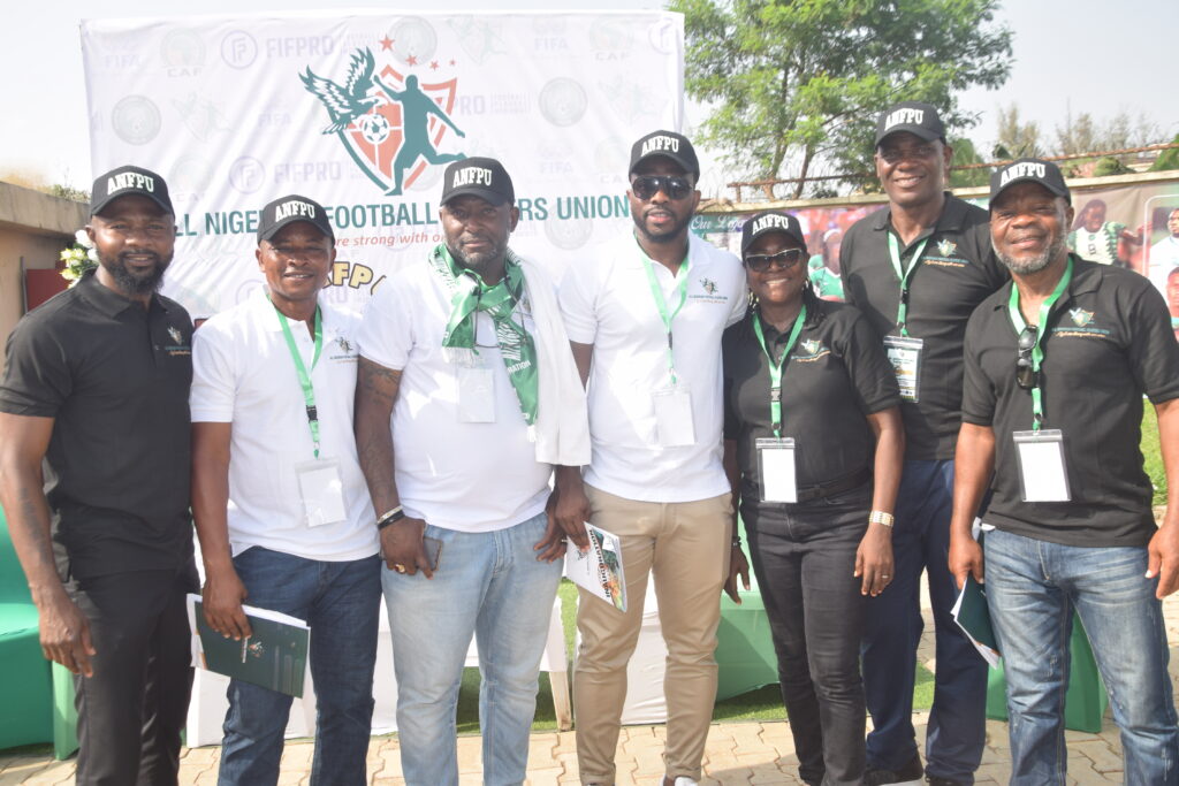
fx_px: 1081
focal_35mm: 33
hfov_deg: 57.2
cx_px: 590
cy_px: 393
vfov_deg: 40.0
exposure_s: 1/125
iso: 100
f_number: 7.1
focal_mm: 22
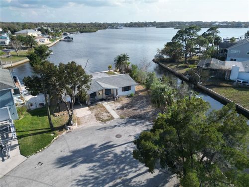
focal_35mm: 24
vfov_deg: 56.8
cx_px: 124
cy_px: 94
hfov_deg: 71.6
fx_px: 173
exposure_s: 1/2500
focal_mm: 6.72
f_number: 1.7
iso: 140
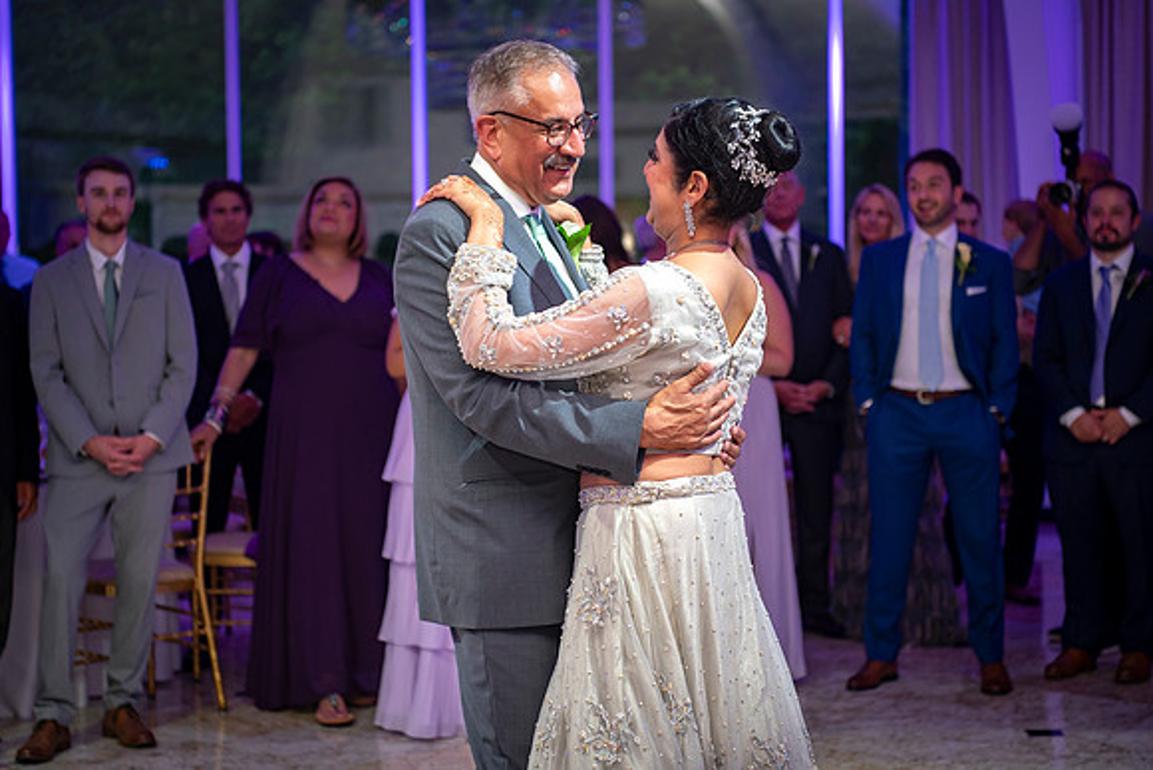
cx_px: 576
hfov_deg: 27.5
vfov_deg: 18.5
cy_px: 385
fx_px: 2358
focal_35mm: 74
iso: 800
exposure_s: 1/125
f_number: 2.8
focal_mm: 70
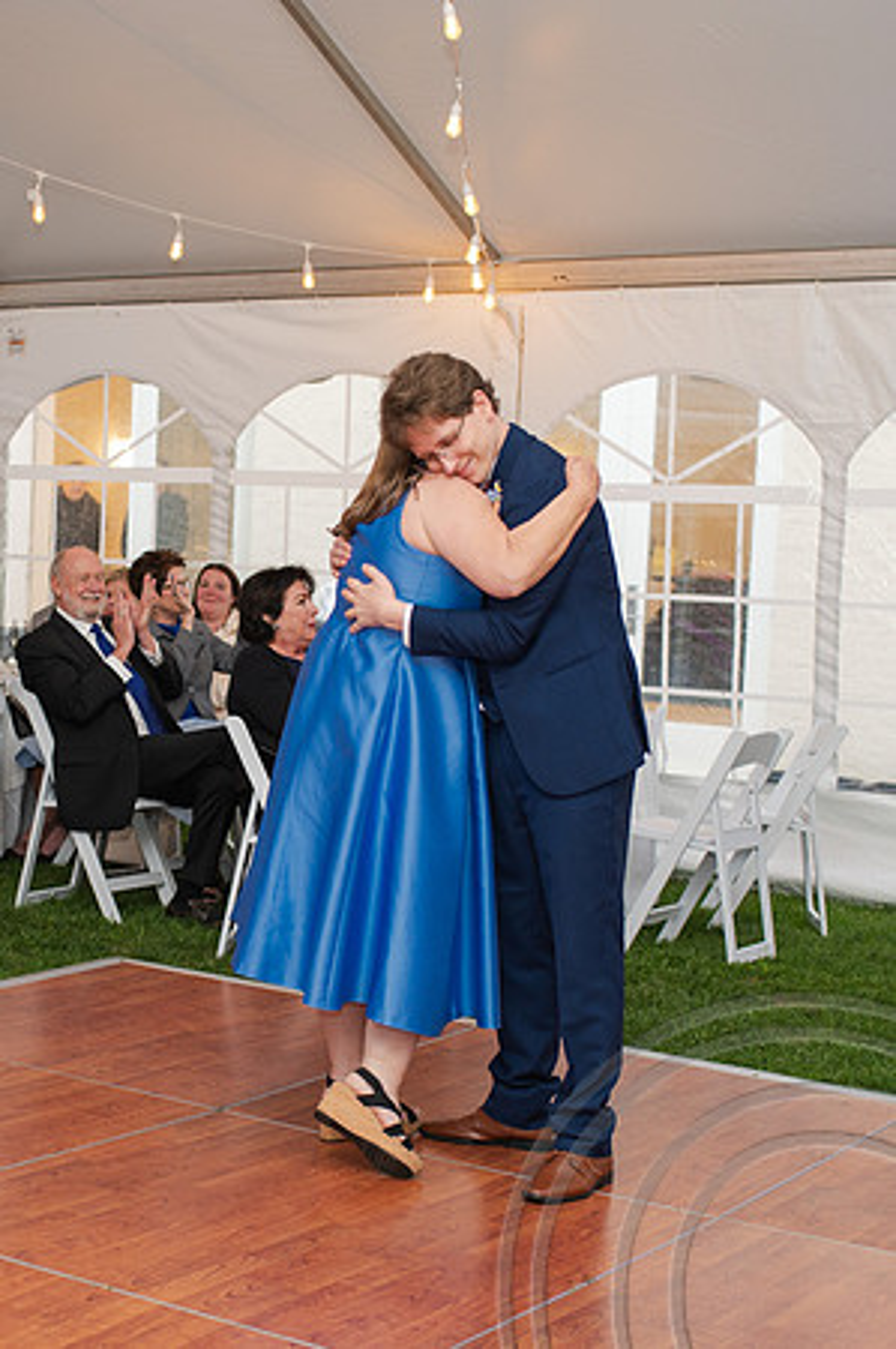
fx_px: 2330
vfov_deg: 32.2
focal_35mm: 62
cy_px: 760
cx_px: 172
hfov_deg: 21.5
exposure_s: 1/200
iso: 800
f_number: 3.2
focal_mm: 35
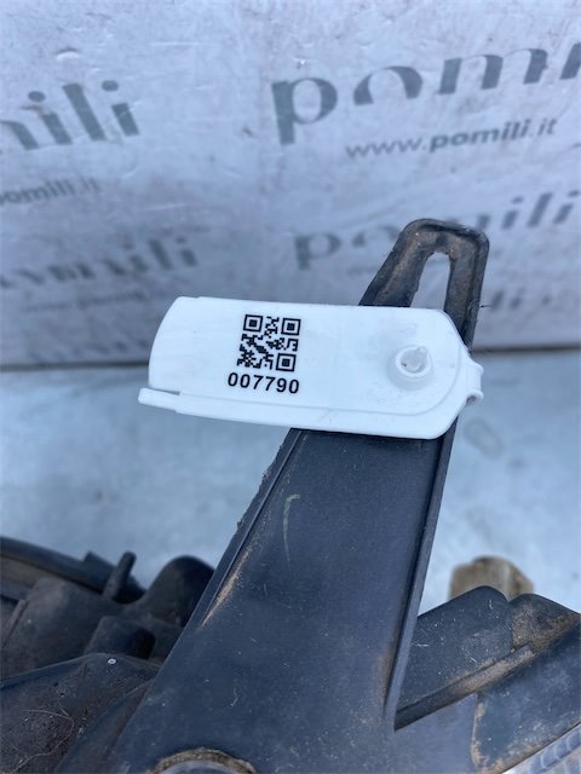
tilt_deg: -69.5
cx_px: 290
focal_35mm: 26
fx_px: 582
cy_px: 387
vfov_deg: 67.3
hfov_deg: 53.1
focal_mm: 4.25
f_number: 1.8
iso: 32
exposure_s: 1/767
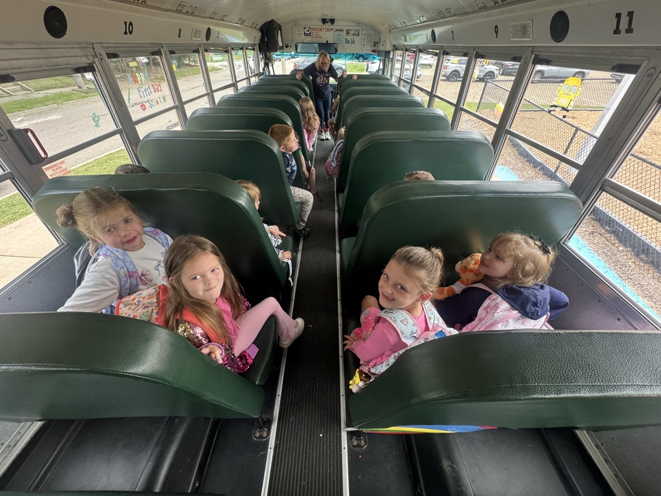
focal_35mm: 14
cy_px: 248
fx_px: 267
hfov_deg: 102.1
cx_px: 330
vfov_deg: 85.7
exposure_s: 1/73
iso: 320
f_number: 2.2
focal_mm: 2.22
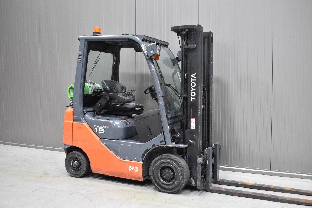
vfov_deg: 36.9
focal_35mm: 36
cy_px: 104
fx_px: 312
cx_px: 156
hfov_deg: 53.1
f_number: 4
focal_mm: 24
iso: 1600
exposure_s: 1/40
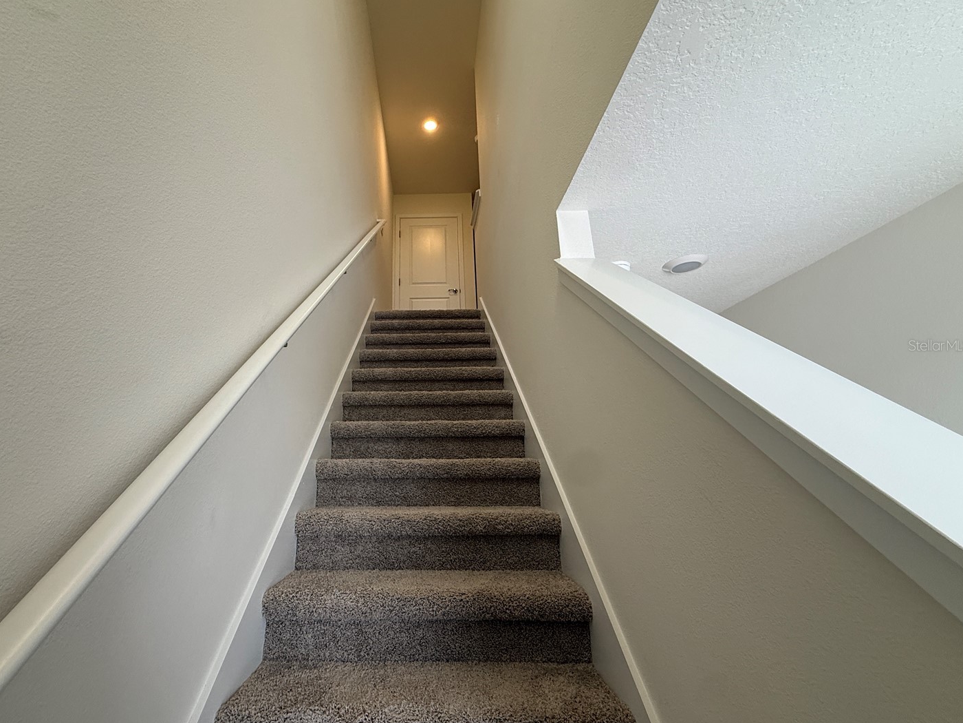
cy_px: 345
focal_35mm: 16
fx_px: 445
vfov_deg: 78.1
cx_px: 423
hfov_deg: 94.0
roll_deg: +0.5
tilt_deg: +15.5
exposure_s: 1/120
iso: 160
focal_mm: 2.22
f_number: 2.2
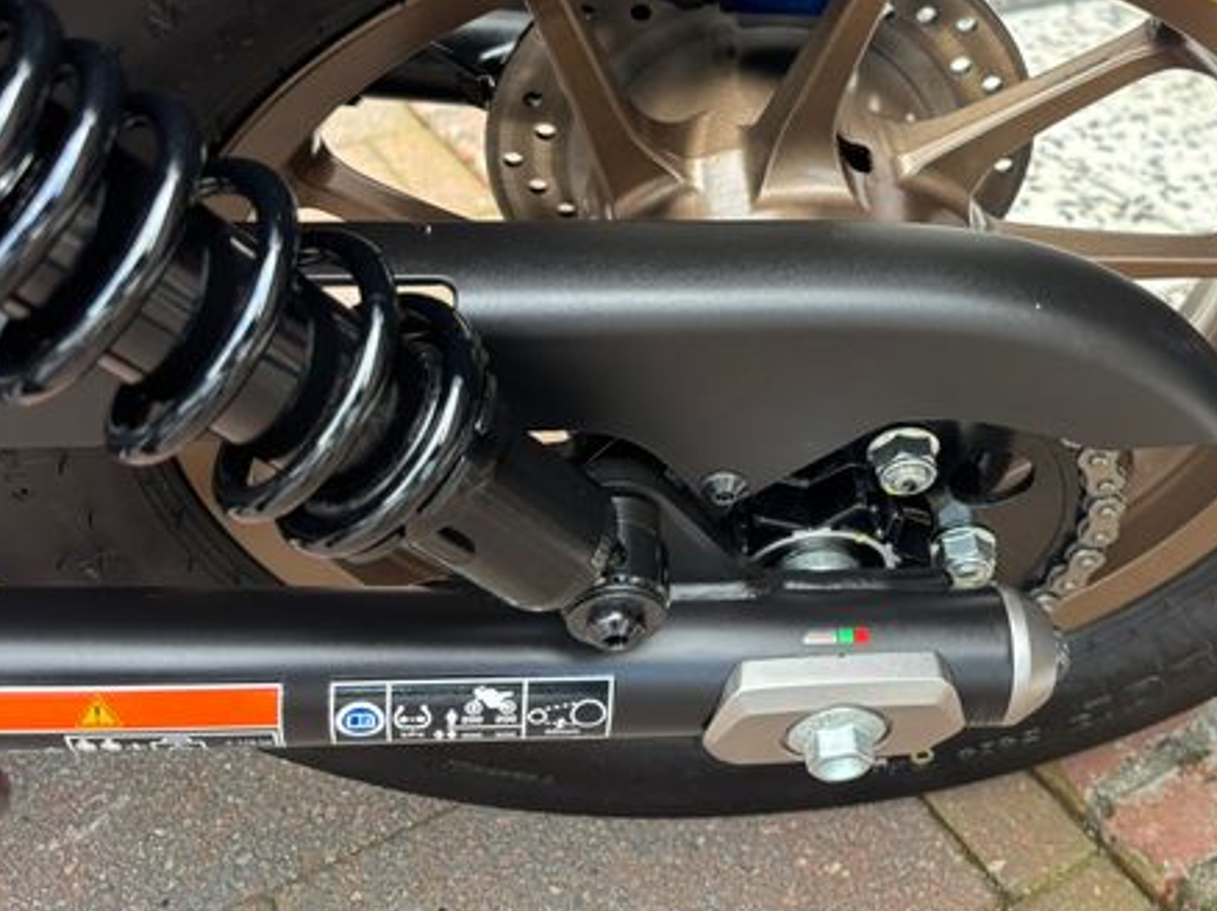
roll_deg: -3.2
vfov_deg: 37.2
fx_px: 1335
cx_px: 853
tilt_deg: -30.3
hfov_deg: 47.8
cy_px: 286
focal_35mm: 38
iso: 80
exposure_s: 1/121
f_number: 1.6
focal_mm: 5.96
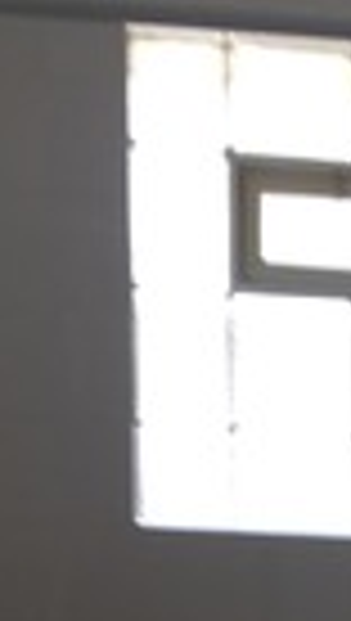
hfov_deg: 10.8
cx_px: 468
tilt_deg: -14.5
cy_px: 1076
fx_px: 1813
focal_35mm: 110
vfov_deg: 16.6
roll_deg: -3.6
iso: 32
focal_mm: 4.15
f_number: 2.2
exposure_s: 1/60
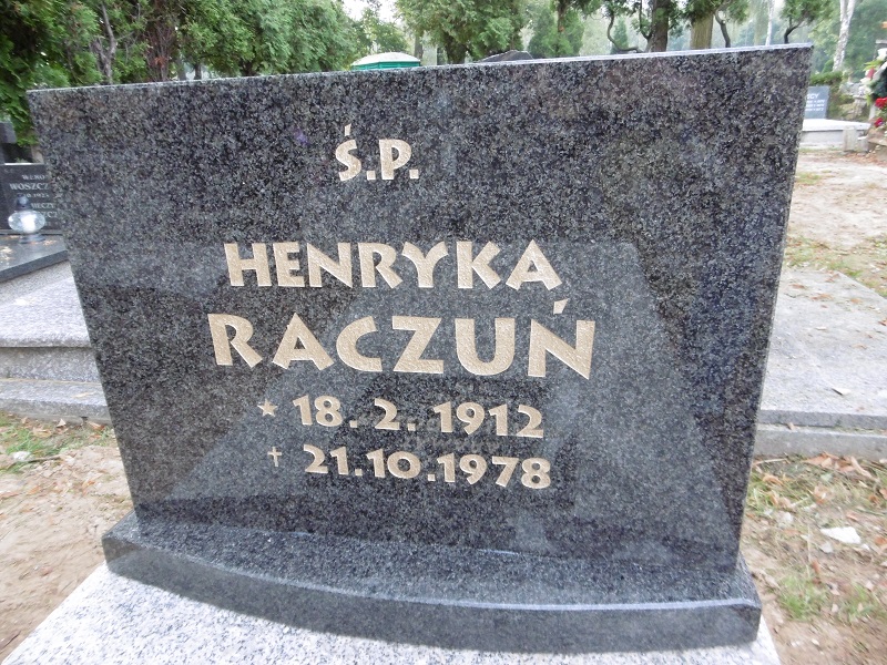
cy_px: 332
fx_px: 615
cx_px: 444
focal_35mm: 24
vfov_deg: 56.8
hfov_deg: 71.6
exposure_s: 1/60
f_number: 3.1
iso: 200
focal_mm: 4.3
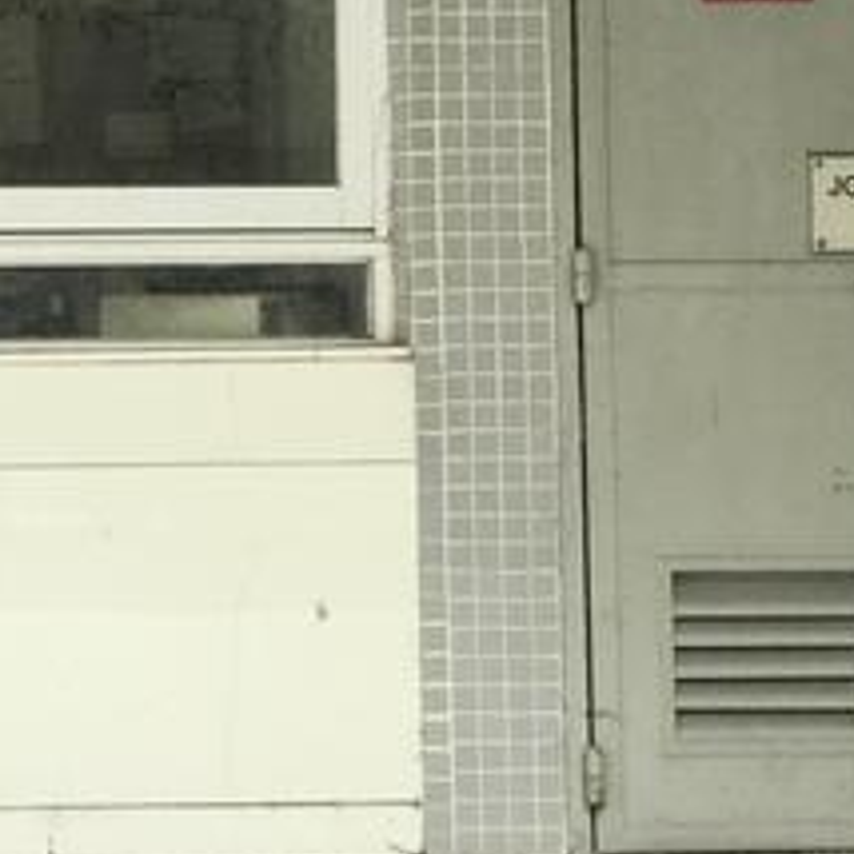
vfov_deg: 11.4
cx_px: -239
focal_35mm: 151
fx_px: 4215
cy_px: -12
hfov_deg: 11.3
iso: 50
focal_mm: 6.6
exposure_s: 1/50
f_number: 2.8
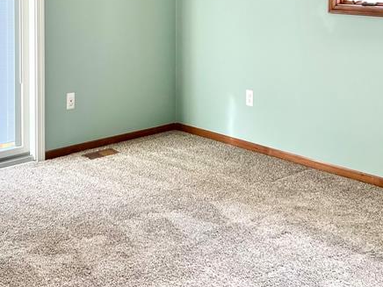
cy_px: -14
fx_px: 675
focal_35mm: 61
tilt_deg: -2.6
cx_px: 155
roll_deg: -1.6
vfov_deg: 22.9
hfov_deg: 31.6
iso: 50
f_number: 1.5
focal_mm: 5.7
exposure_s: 1/171
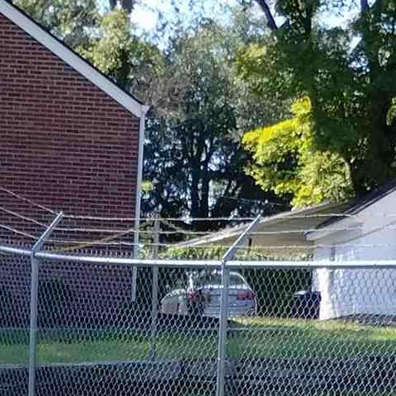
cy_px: 862
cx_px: 126
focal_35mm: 159
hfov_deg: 11.0
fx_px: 2058
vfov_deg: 10.0
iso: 100
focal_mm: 4.27
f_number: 1.8
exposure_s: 1/245
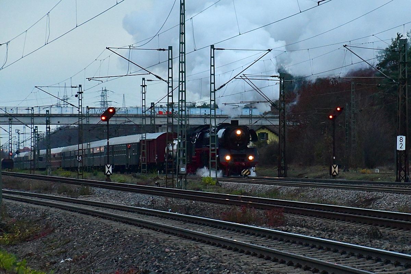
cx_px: 206
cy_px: 137
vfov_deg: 9.1
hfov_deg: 13.7
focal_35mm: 150
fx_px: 1712
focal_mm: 100
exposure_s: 1/100
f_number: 5.6
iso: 5000
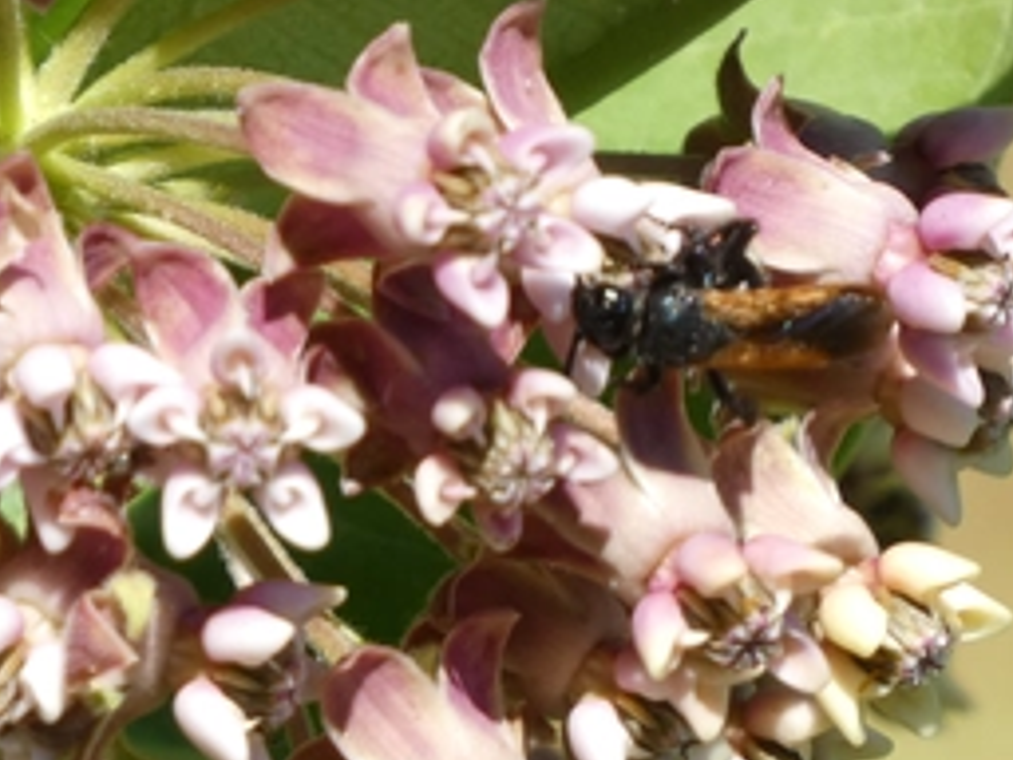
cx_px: -158
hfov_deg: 1.2
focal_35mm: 1651
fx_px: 48315
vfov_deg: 0.9
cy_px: 883
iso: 80
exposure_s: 1/250
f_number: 5.6
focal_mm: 118.5
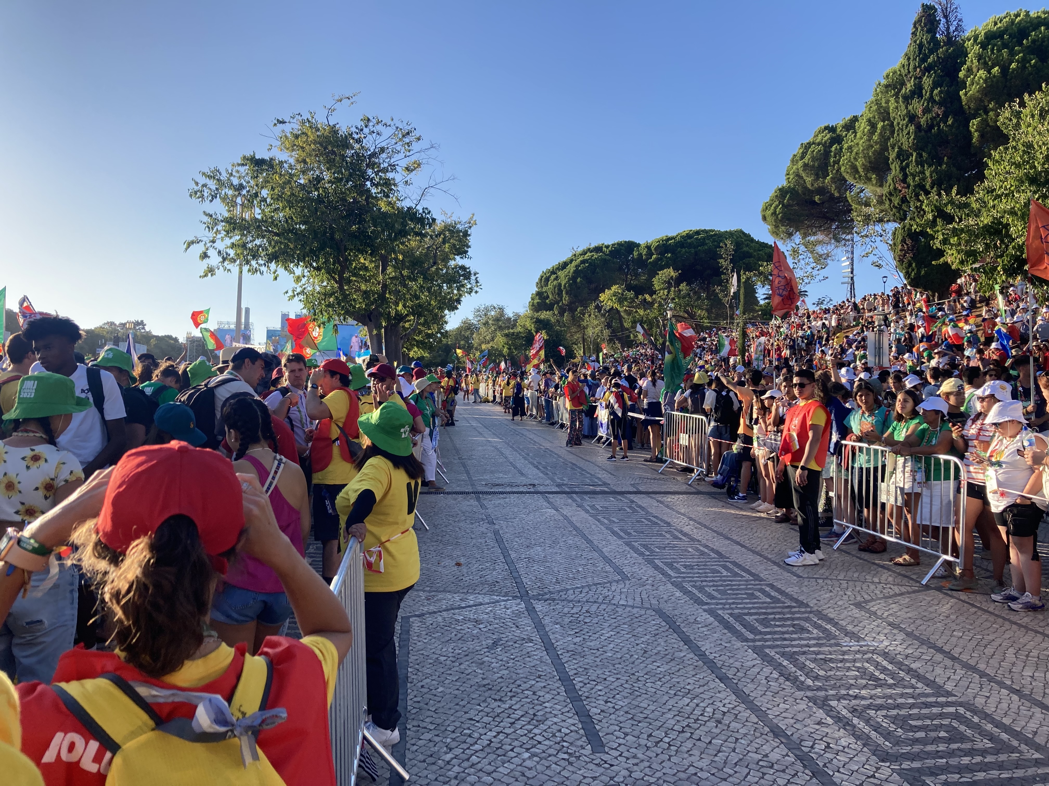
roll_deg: -0.9
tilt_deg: +5.0
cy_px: 393
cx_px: 524
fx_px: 849
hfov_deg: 63.4
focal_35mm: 28
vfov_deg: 49.7
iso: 20
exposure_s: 1/657
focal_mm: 3.99
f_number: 1.8
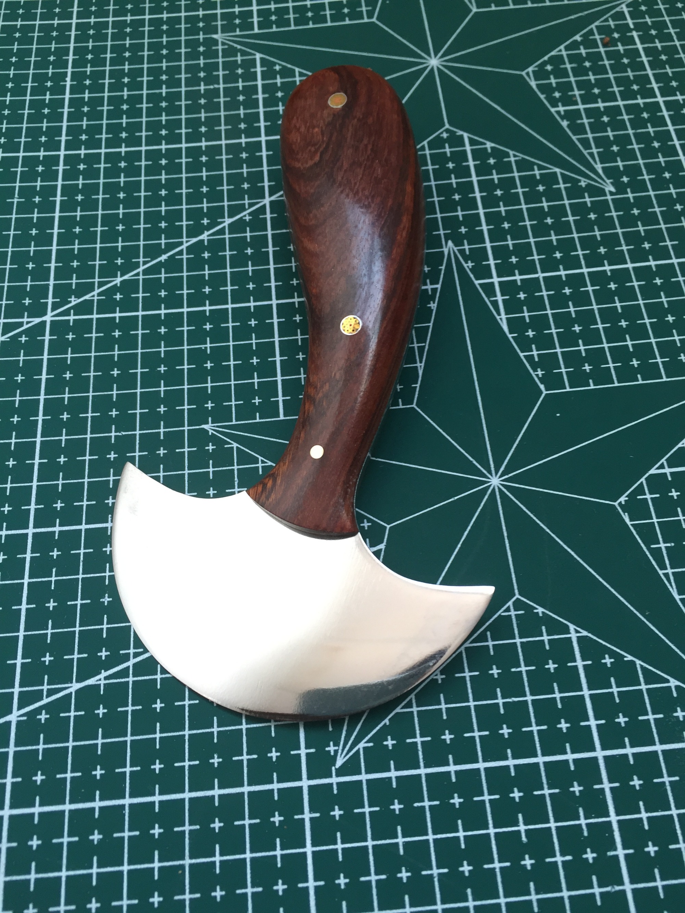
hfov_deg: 48.2
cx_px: 342
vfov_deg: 61.7
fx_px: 765
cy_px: 456
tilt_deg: -64.8
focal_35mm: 29
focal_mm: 4.15
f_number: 2.2
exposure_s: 1/33
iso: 100
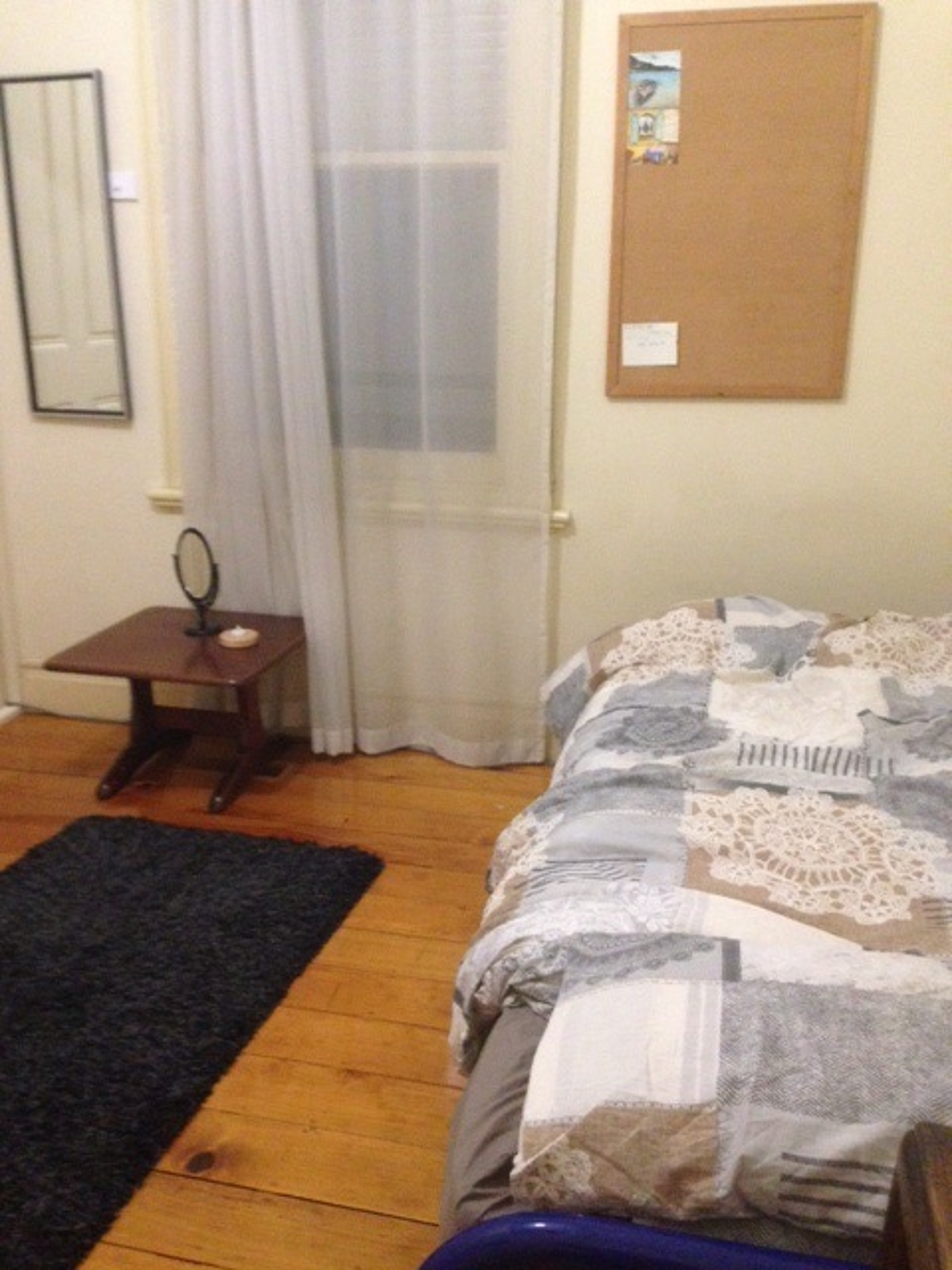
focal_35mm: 33
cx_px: 476
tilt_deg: -17.9
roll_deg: -0.3
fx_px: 1210
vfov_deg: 55.4
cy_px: 635
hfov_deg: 42.9
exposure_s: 1/15
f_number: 2.4
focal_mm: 4.12
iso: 500
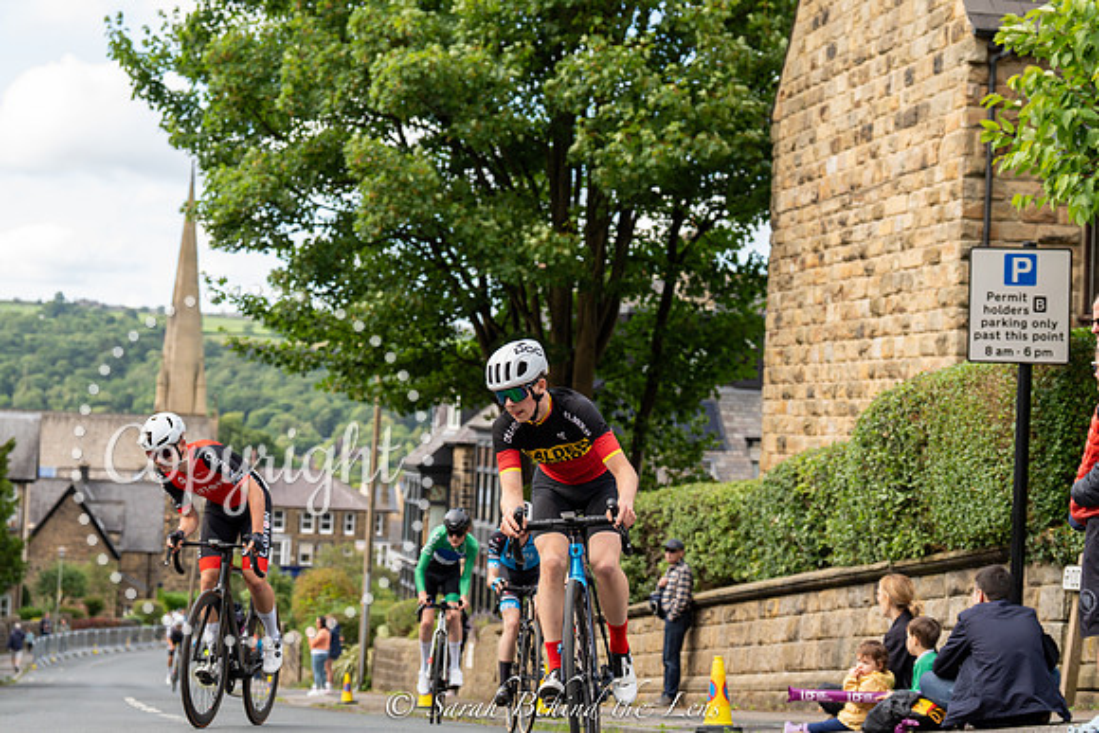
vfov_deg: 19.3
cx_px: 550
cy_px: 366
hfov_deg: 28.6
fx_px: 2160
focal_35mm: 71
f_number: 4
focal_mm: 70
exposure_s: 1/640
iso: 400
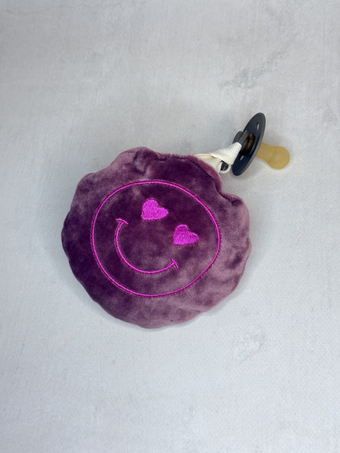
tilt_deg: -68.1
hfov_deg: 30.3
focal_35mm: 48
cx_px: 170
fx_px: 629
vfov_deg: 39.7
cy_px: 226
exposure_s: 1/100
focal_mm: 6.76
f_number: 1.78
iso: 125
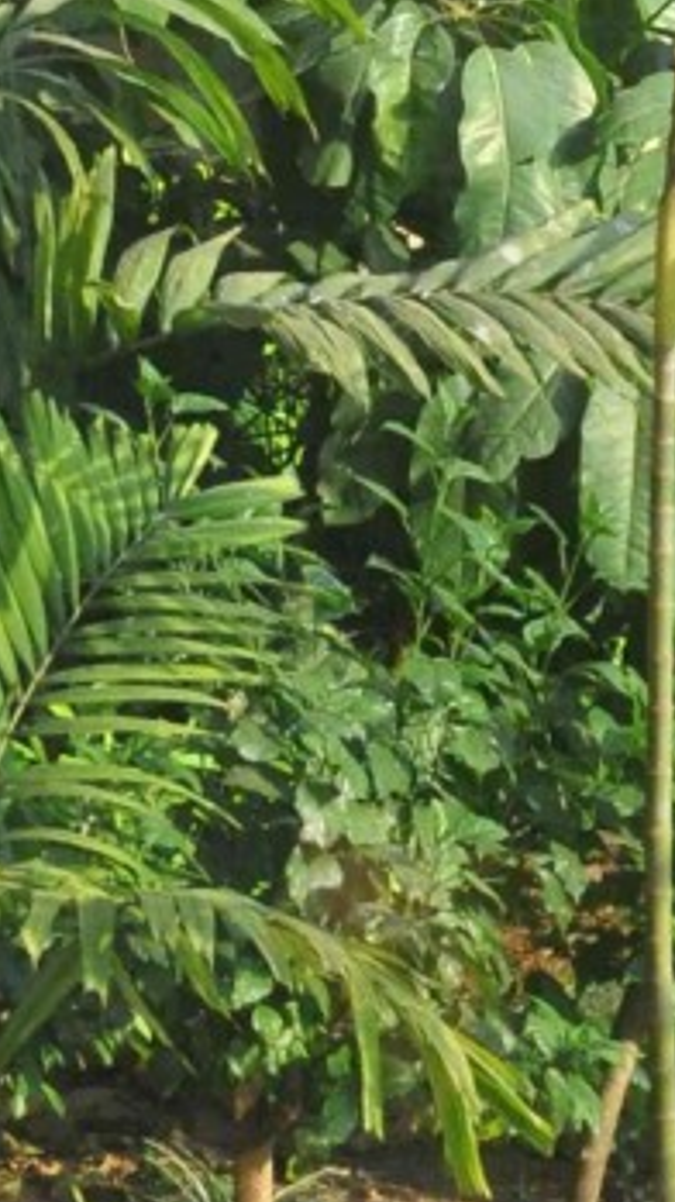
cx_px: -503
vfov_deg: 12.7
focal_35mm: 169
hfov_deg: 7.0
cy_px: 765
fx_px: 5392
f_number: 10
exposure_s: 1/160
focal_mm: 25
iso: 1000
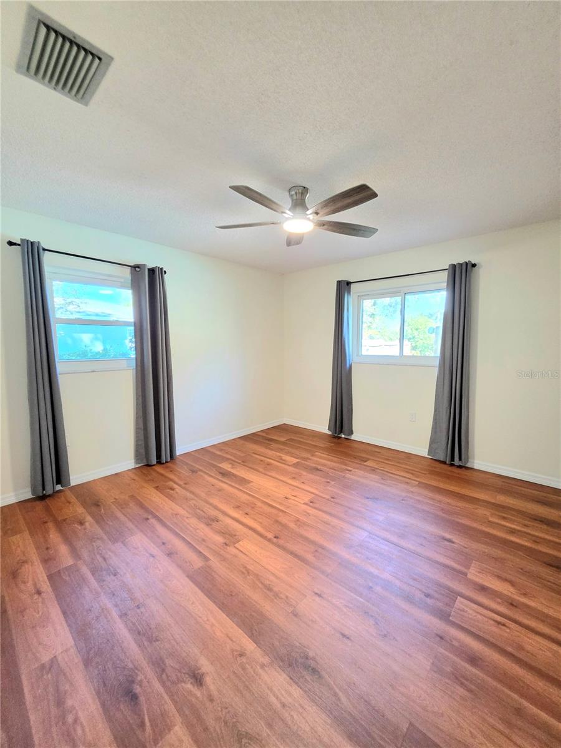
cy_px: 374
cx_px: 280
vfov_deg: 106.2
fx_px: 281
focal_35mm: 13
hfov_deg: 89.9
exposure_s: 1/120
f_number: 1.9
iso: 250
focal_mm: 2.2
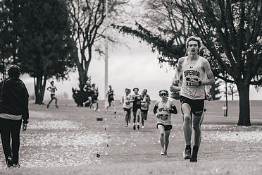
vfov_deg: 4.6
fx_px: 2198
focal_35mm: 302
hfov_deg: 6.8
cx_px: 178
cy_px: 99
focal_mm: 182
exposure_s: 1/1250
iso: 400
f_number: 6.3
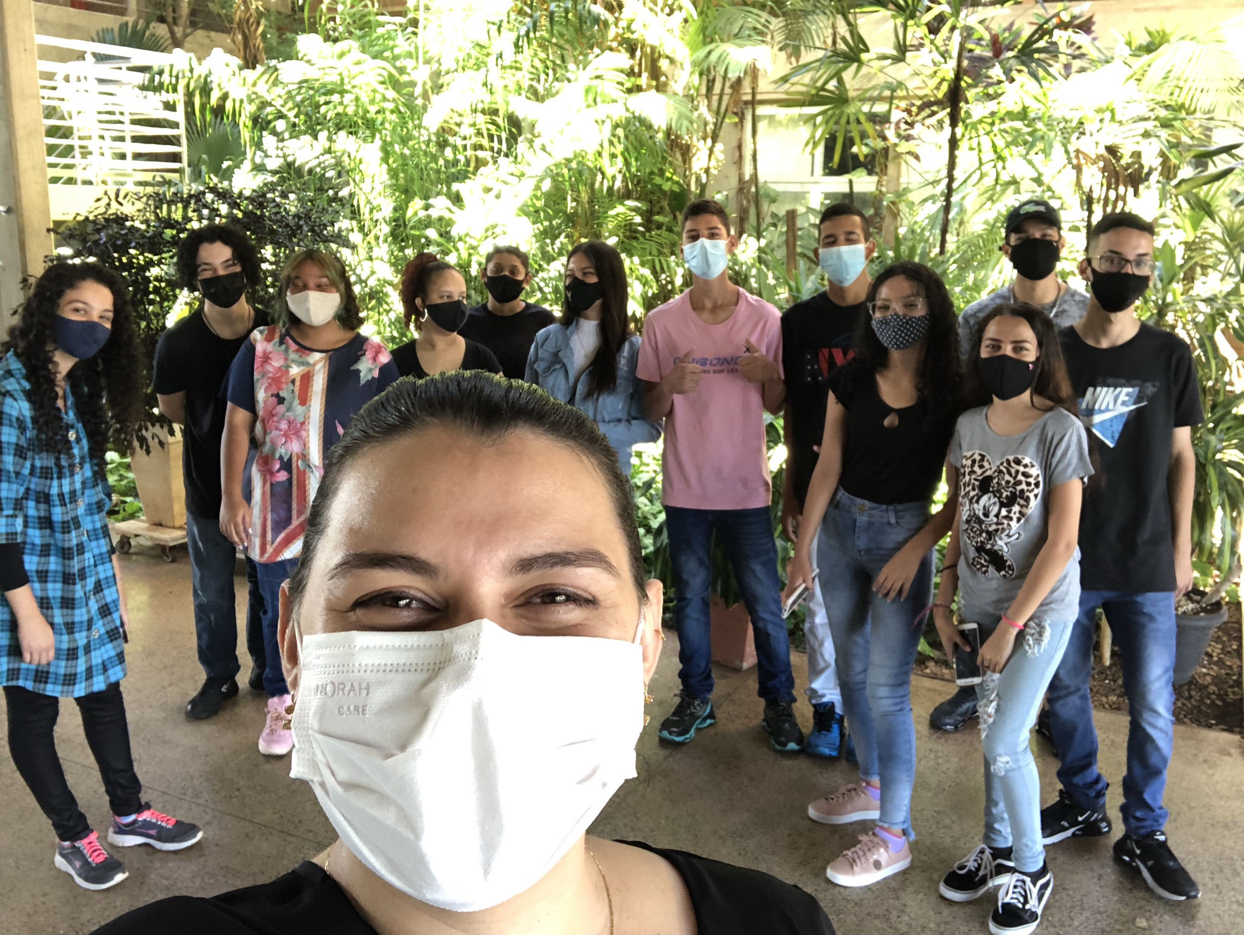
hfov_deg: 56.8
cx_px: 622
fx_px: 1151
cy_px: 468
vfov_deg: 44.2
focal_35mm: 32
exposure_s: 1/60
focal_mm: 2.87
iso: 160
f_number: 2.2
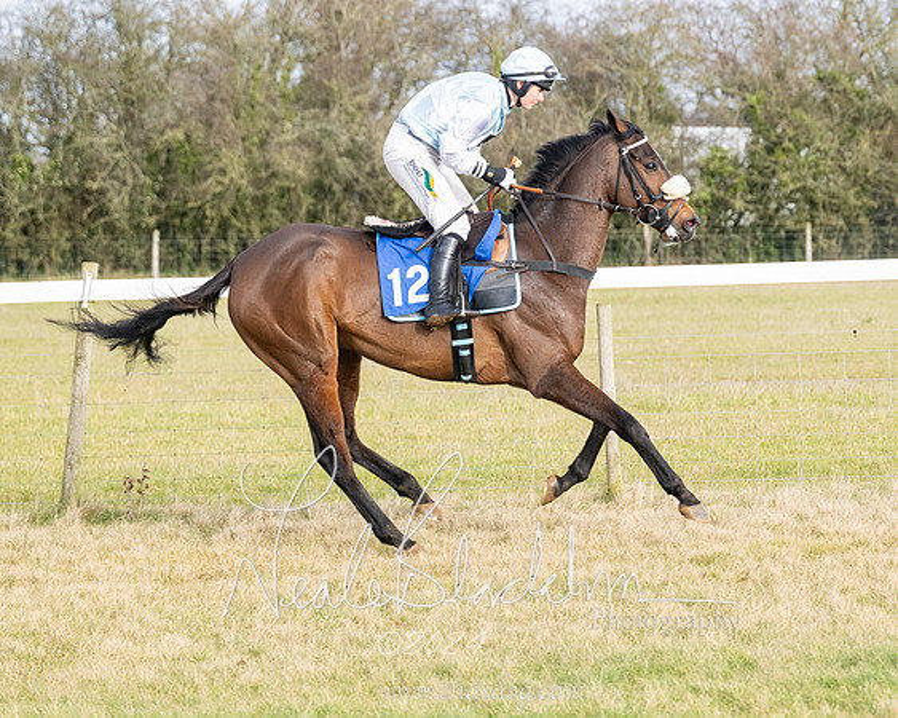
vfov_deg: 7.9
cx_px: 596
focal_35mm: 195
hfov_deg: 9.9
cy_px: 368
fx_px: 5184
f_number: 5
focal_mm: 140
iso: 800
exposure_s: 1/2000
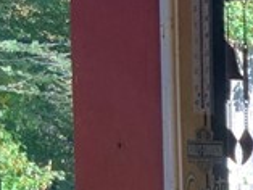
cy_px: 267
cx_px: 635
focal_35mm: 189
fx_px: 1382
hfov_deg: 9.2
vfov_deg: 7.7
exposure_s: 1/122
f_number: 1.8
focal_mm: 3
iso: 32
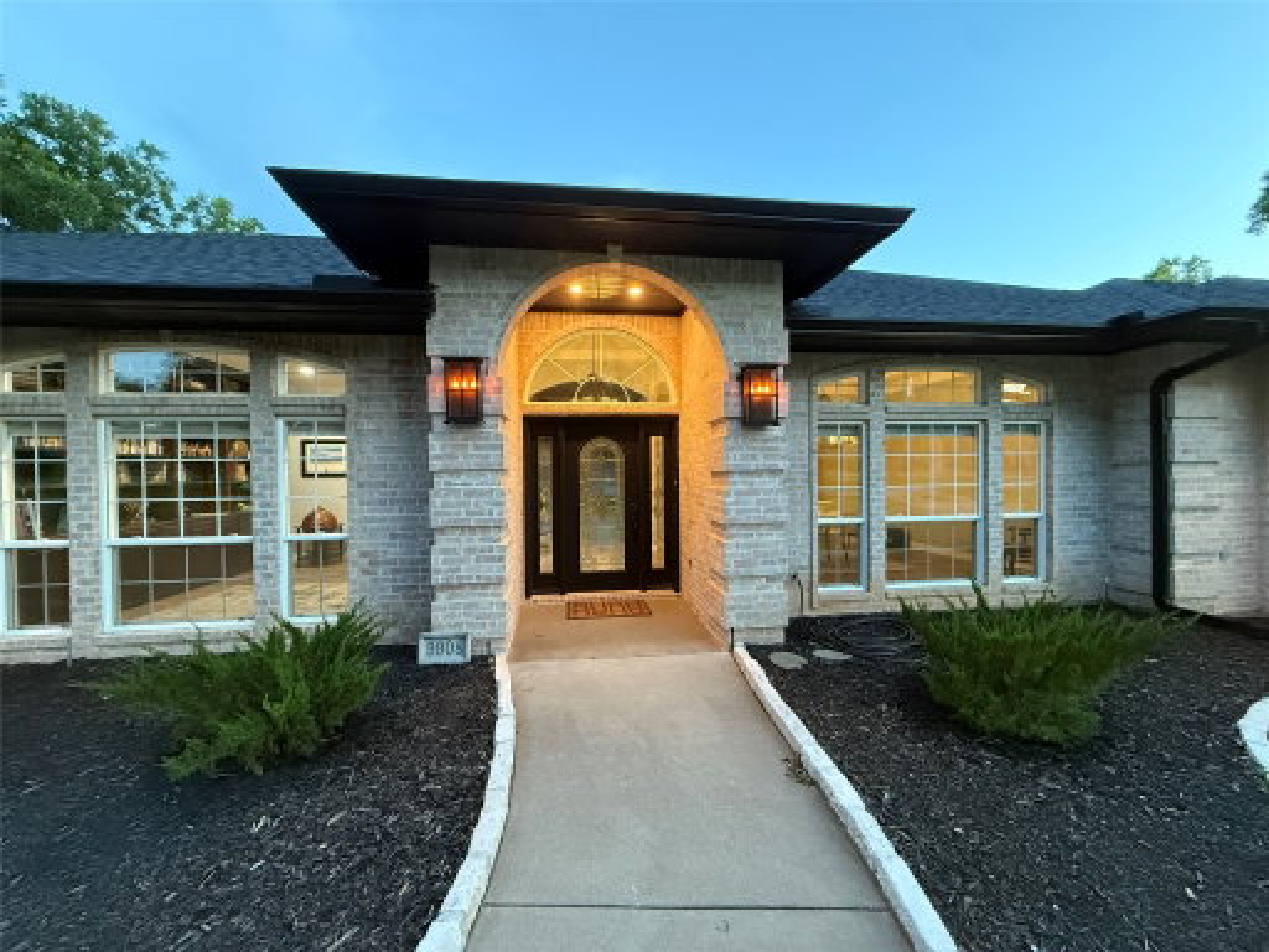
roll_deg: +0.4
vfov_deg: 85.7
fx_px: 513
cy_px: 476
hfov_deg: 102.1
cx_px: 634
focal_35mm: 14
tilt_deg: +0.1
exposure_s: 1/60
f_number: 2.2
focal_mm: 2.22
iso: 640
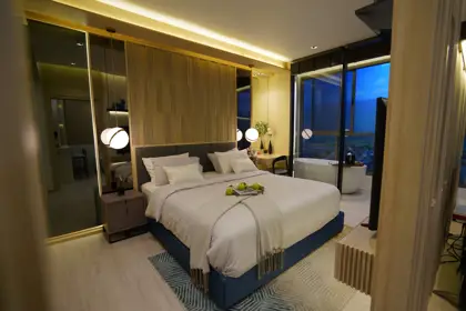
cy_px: 156
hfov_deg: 96.7
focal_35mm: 16
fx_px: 207
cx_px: 233
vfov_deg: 73.7
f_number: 4
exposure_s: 1/100
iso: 1000
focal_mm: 16
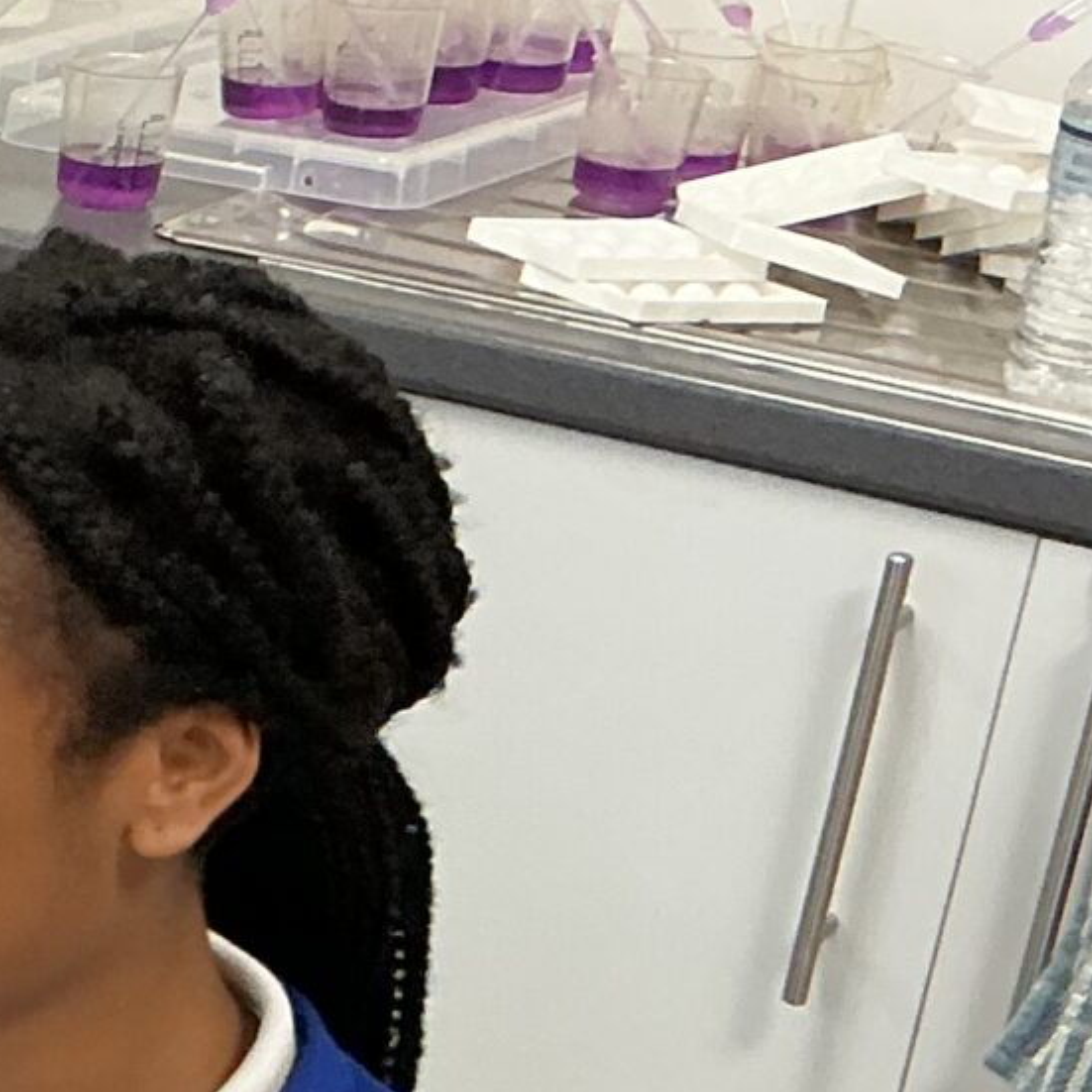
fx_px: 4247
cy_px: 999
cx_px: -1060
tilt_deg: -28.0
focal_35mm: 119
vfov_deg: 14.5
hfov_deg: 12.9
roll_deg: -3.2
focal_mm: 3
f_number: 1.8
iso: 100
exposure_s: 1/60
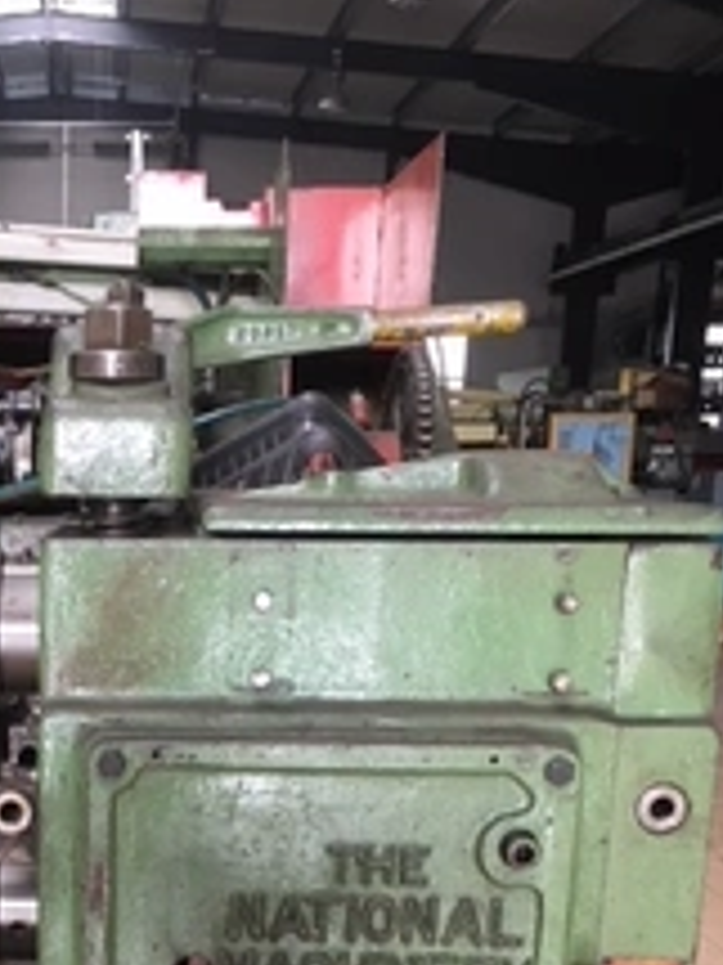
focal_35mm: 54
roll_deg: -1.3
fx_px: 1505
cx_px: 72
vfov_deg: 33.9
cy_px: 848
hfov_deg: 26.1
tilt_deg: -15.1
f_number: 2.2
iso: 50
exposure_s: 1/33
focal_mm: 4.15
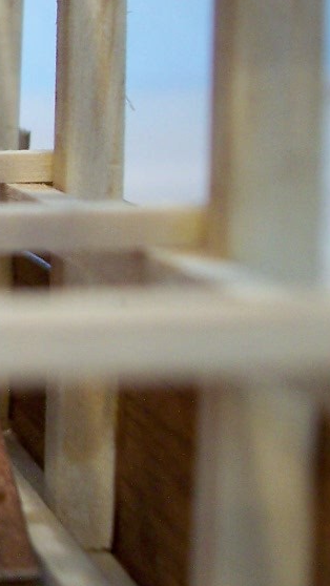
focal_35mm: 114
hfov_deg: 9.9
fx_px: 1773
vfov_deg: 18.3
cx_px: -336
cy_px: 0
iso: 200
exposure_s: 1/8
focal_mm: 8
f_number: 3.4
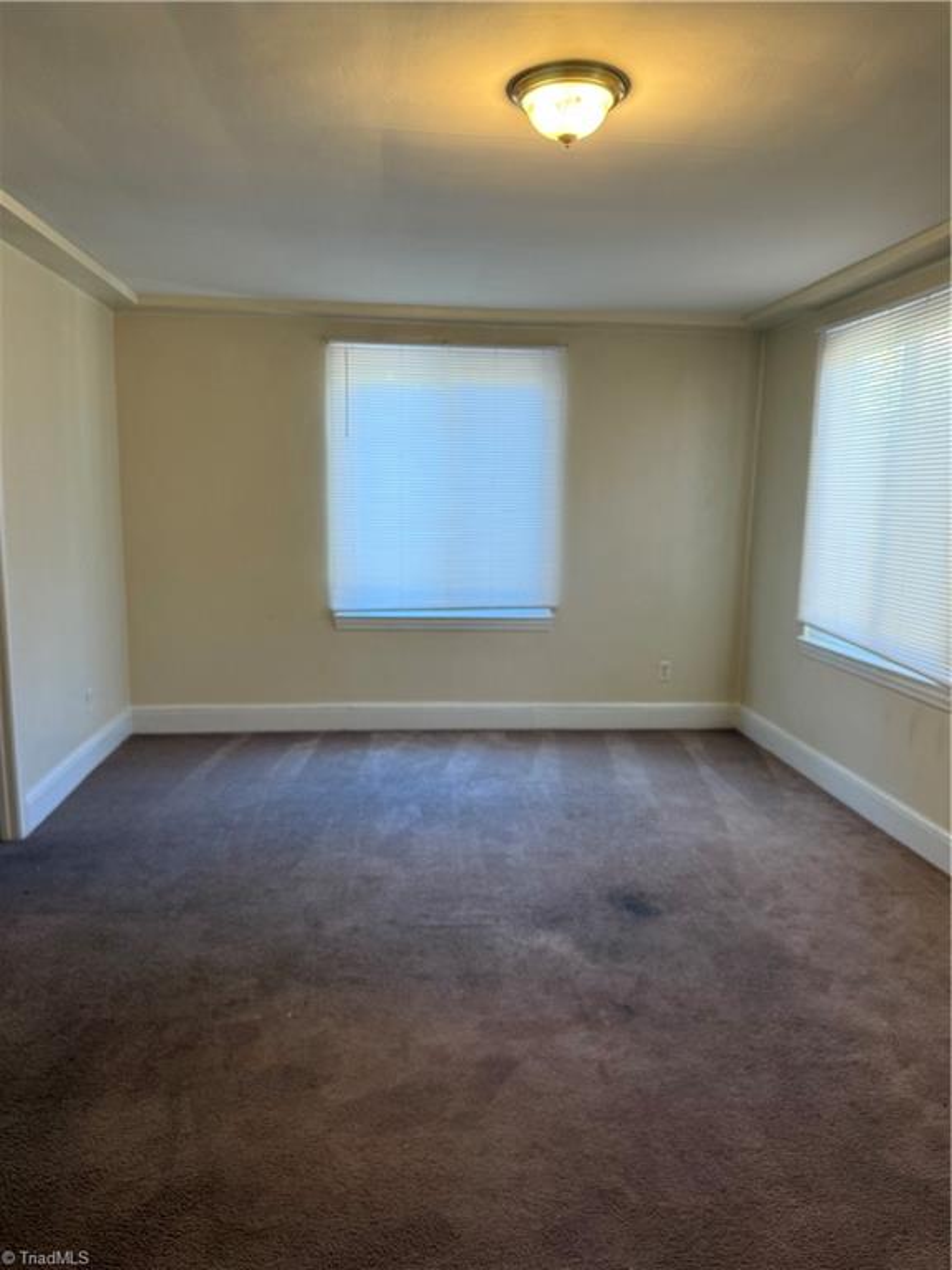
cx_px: 476
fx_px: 880
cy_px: 635
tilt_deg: -9.1
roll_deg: -1.4
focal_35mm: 24
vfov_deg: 71.6
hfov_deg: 56.8
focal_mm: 6.76
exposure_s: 1/60
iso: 200
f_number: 1.78
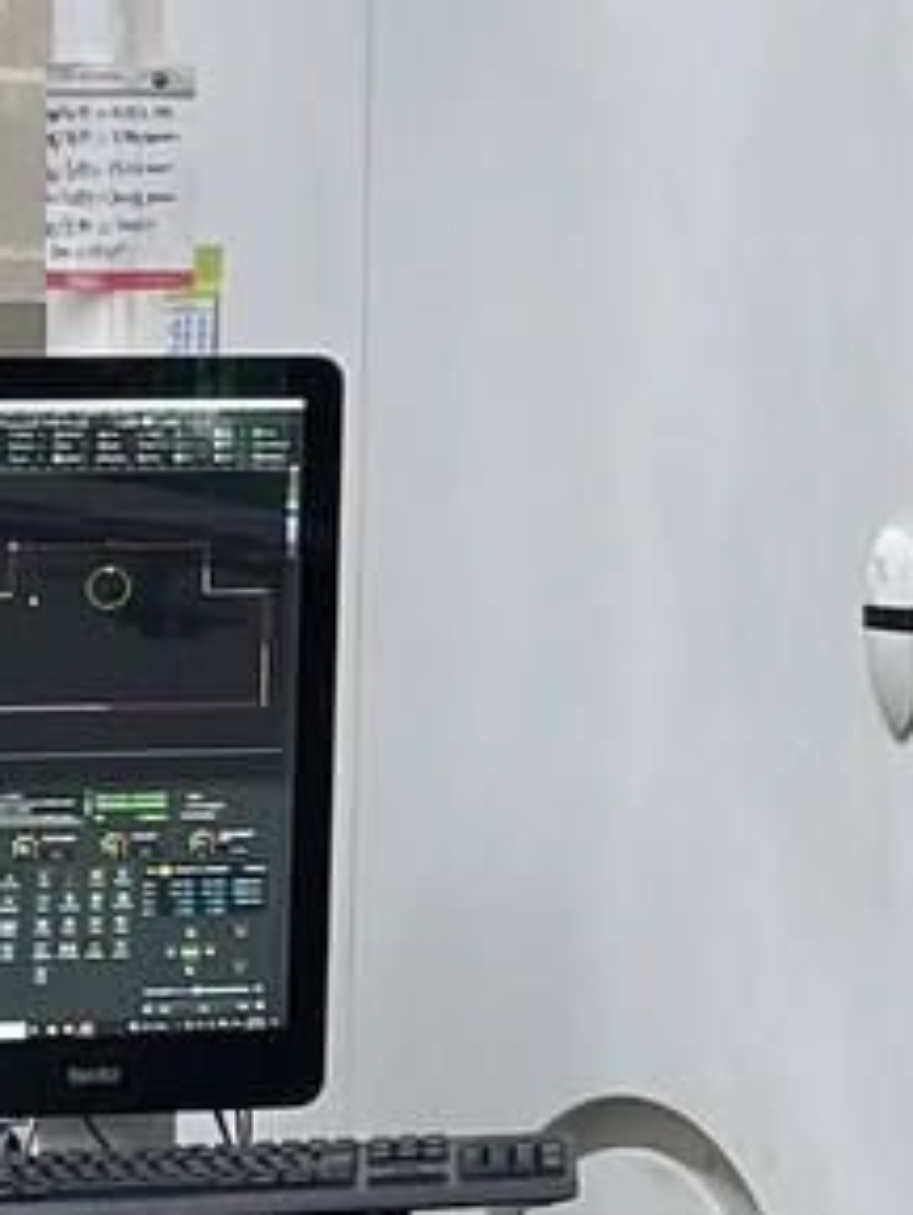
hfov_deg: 7.6
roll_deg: +1.5
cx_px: 2327
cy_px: -34
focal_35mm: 180
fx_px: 6325
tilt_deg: +4.5
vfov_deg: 10.9
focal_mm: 4.2
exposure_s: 1/60
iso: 64
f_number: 1.6
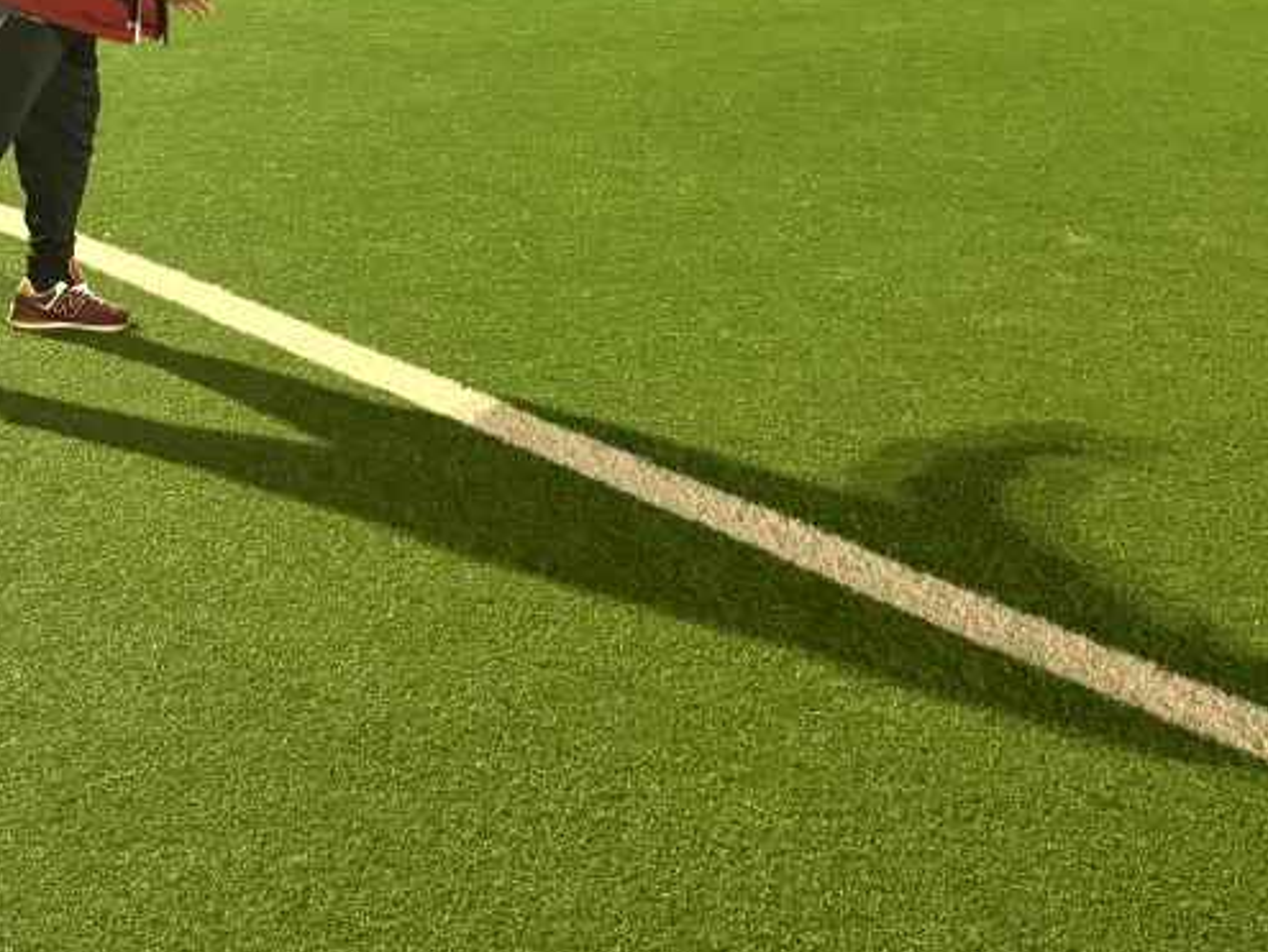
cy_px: -154
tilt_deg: -5.7
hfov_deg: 30.9
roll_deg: +2.3
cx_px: 389
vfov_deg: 22.1
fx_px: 2273
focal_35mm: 62
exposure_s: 1/33
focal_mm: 6.76
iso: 640
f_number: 1.78
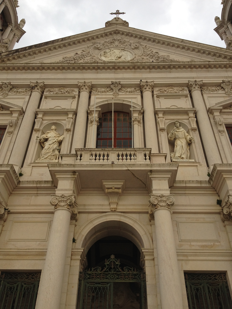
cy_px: 154
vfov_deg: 52.6
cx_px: 116
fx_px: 313
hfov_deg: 40.7
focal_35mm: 35
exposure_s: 1/183
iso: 64
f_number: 2.4
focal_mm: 4.28
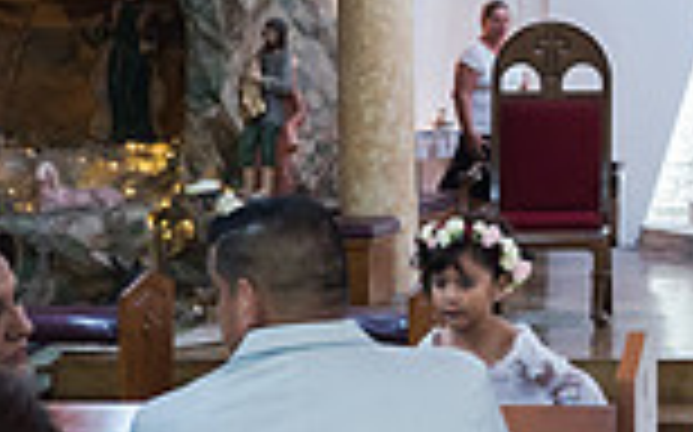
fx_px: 1736
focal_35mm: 92
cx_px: 940
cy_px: 61
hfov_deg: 20.3
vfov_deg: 14.1
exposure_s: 1/80
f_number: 2.8
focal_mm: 24
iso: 1600
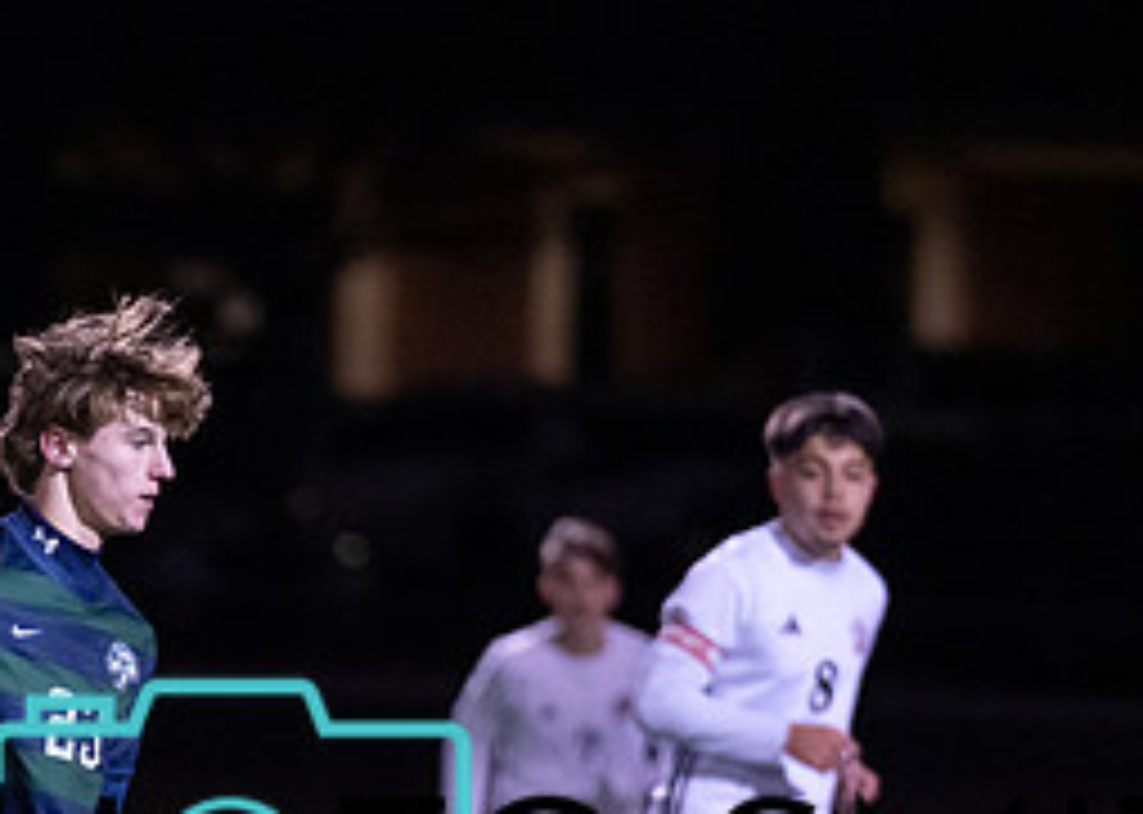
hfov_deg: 3.1
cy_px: 876
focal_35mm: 647
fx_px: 20986
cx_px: -15
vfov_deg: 2.2
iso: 2500
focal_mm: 200
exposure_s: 1/1000
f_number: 2.8
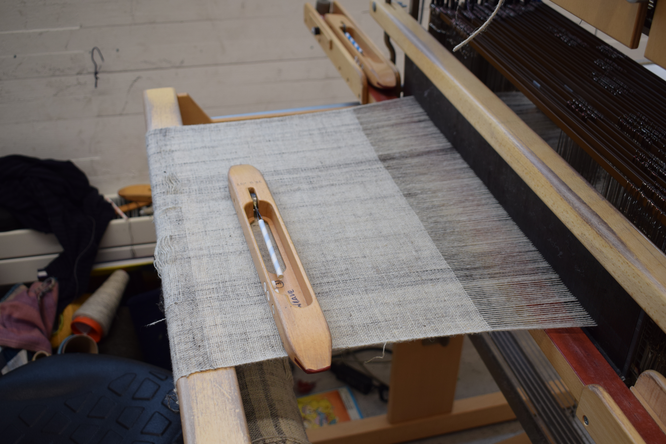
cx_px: 333
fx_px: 721
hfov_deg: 49.6
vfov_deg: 34.2
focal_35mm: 39
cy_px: 222
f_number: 5
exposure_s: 1/125
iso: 400
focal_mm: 26
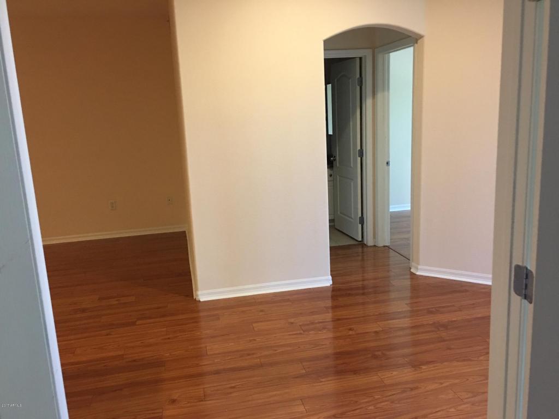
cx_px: 280
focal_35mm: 29
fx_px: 468
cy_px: 210
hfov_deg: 61.7
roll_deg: +3.0
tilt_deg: -11.6
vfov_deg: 48.2
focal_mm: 4.15
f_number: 2.2
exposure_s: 1/15
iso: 100
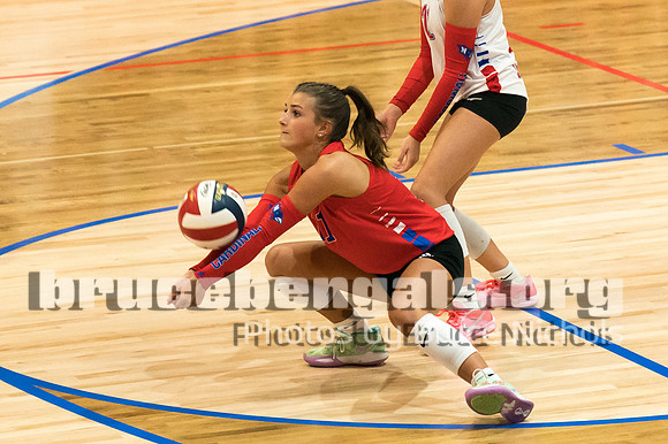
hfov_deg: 7.7
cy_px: 200
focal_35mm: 269
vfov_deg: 5.1
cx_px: 343
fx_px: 4981
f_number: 2.8
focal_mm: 102
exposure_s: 1/1000
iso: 3200
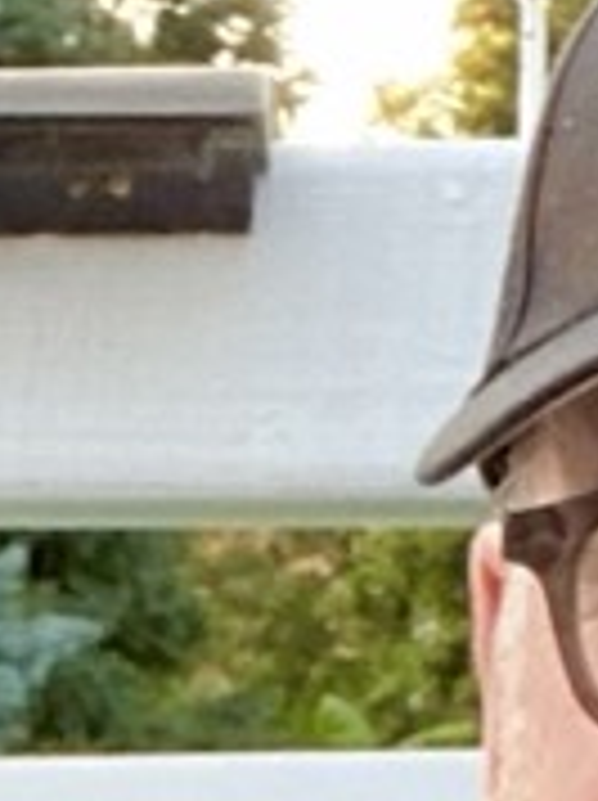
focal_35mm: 236
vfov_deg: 7.7
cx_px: -674
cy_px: 2084
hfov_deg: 6.1
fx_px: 5449
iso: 100
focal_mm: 2.71
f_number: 2.2
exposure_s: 1/88
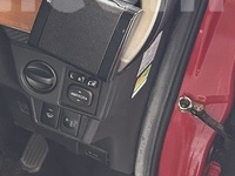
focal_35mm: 96
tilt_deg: -26.3
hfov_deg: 17.6
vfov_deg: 15.0
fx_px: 652
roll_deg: -2.1
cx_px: -150
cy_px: -26
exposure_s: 1/121
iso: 200
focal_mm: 6.86
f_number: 1.78
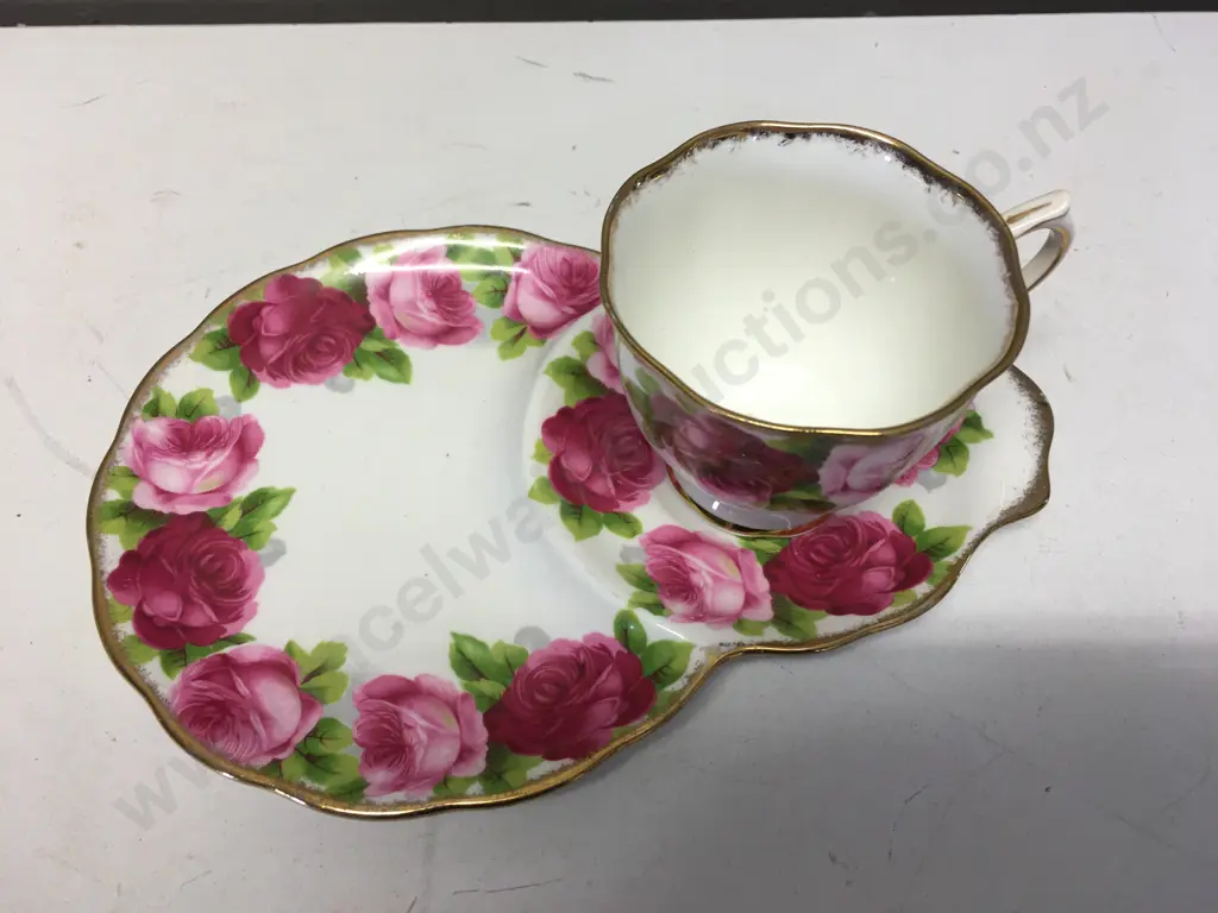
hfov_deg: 61.7
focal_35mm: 29
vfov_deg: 48.2
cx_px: 609
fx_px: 1020
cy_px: 456
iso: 32
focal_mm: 4.15
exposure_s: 1/33
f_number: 2.2
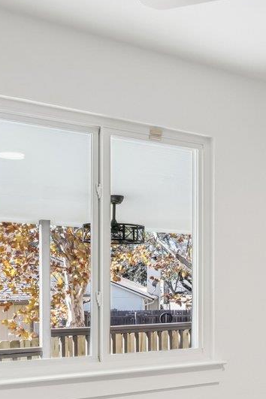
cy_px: 289
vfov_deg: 36.2
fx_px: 598
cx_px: 314
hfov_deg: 23.1
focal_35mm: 54
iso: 800
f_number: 8
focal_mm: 14
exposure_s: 1/60
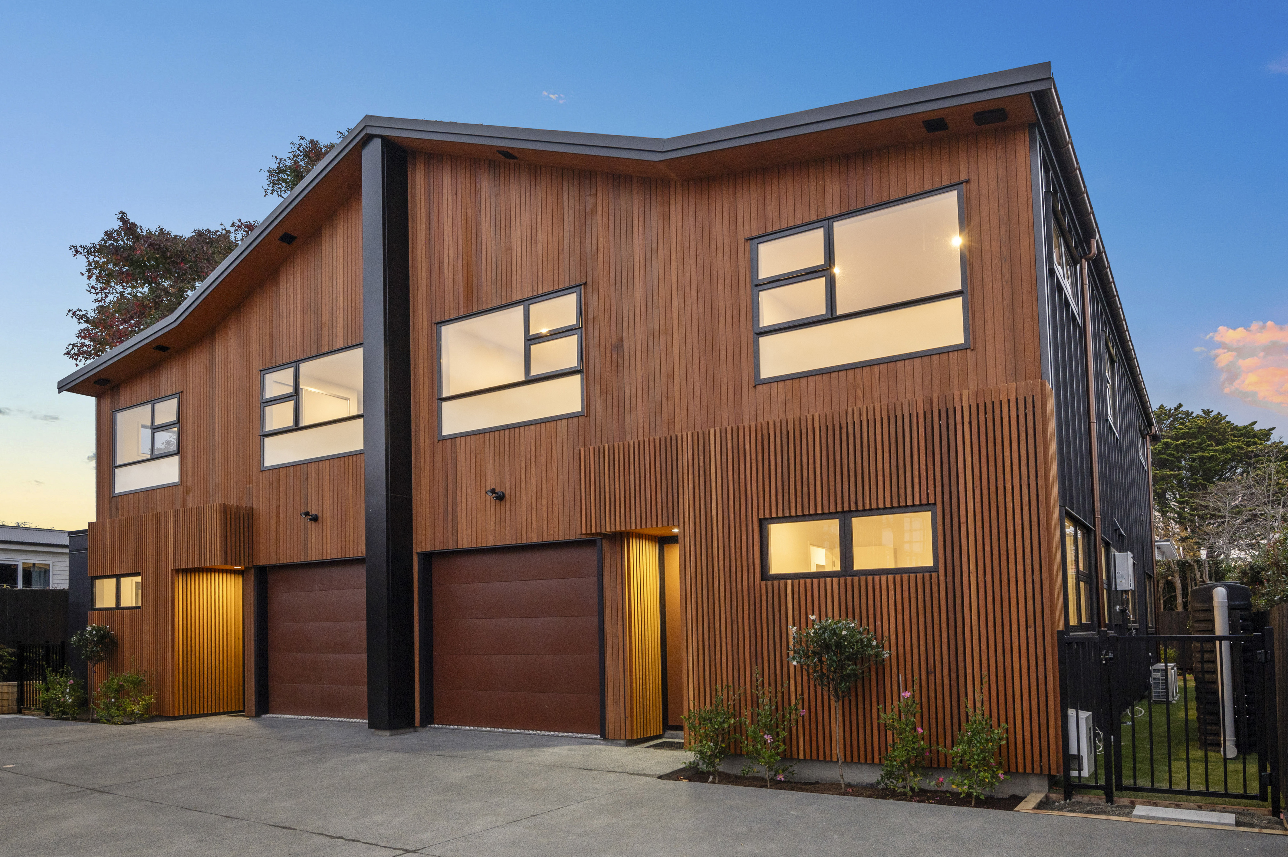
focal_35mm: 19
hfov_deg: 86.9
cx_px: 644
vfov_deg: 64.5
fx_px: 679
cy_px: 428
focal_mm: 19
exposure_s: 1/6
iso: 400
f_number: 9
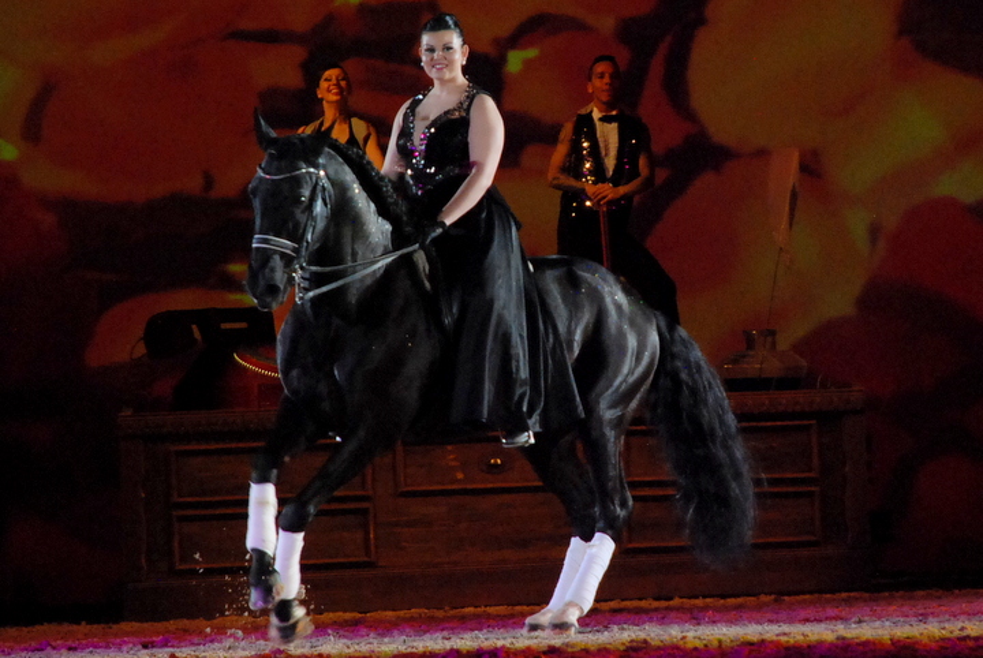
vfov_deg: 6.8
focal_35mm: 202
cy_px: 329
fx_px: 5536
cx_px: 492
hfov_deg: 10.1
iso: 1600
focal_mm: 135
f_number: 5.6
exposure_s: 1/160
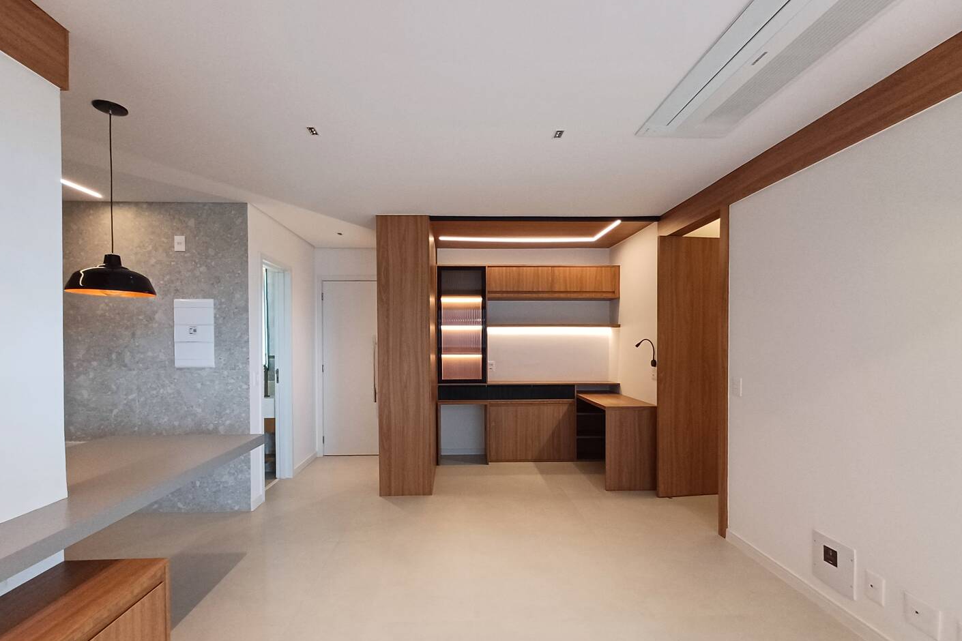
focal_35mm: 17
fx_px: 454
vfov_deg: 70.3
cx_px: 480
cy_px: 346
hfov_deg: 93.3
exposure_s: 1/60
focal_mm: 1.64
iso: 125
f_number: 2.2
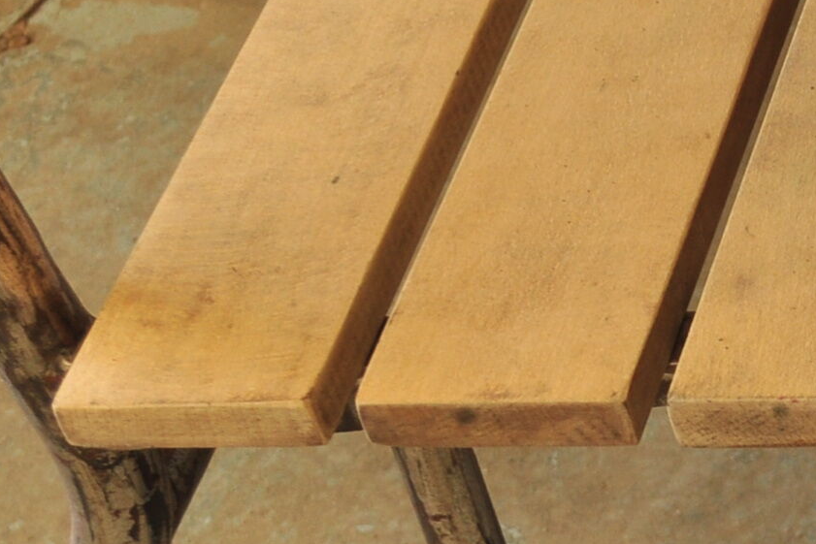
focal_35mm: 149
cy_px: 333
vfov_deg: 9.2
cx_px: 1278
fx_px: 3378
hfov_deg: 12.9
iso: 200
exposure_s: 1/50
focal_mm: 26
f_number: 4.2
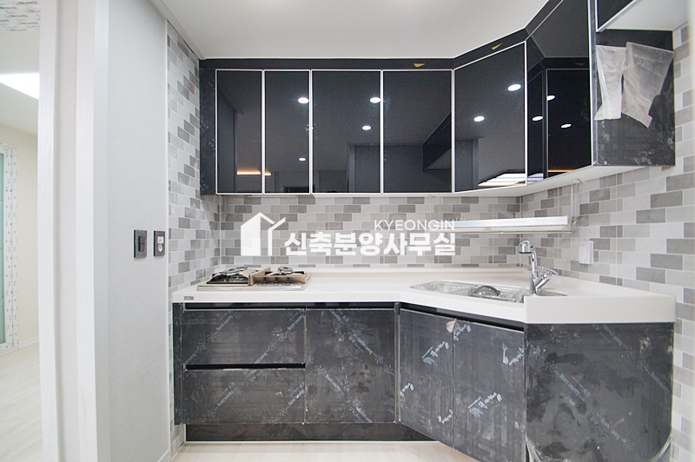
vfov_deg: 77.2
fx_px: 289
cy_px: 231
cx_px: 348
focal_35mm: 15
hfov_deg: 100.4
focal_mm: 10
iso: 800
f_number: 4
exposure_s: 1/80
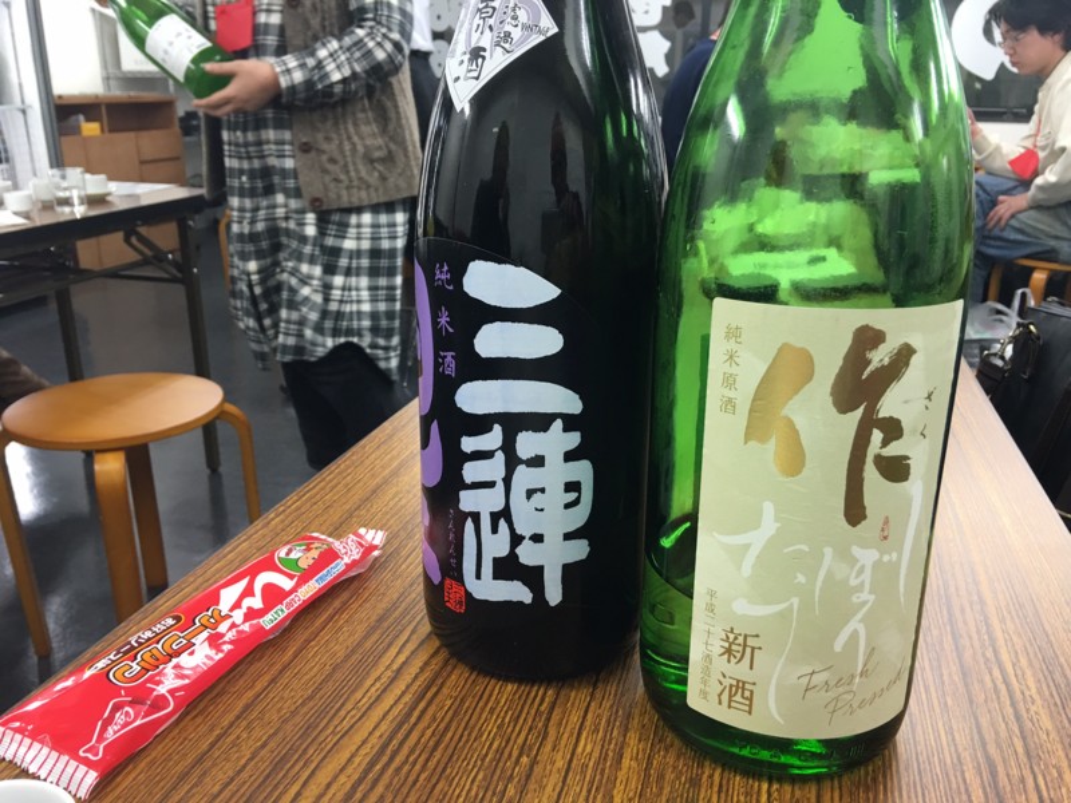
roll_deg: +0.6
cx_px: 536
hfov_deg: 61.7
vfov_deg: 48.2
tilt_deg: -19.0
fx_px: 897
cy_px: 402
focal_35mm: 29
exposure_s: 1/30
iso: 32
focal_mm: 4.15
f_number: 2.2
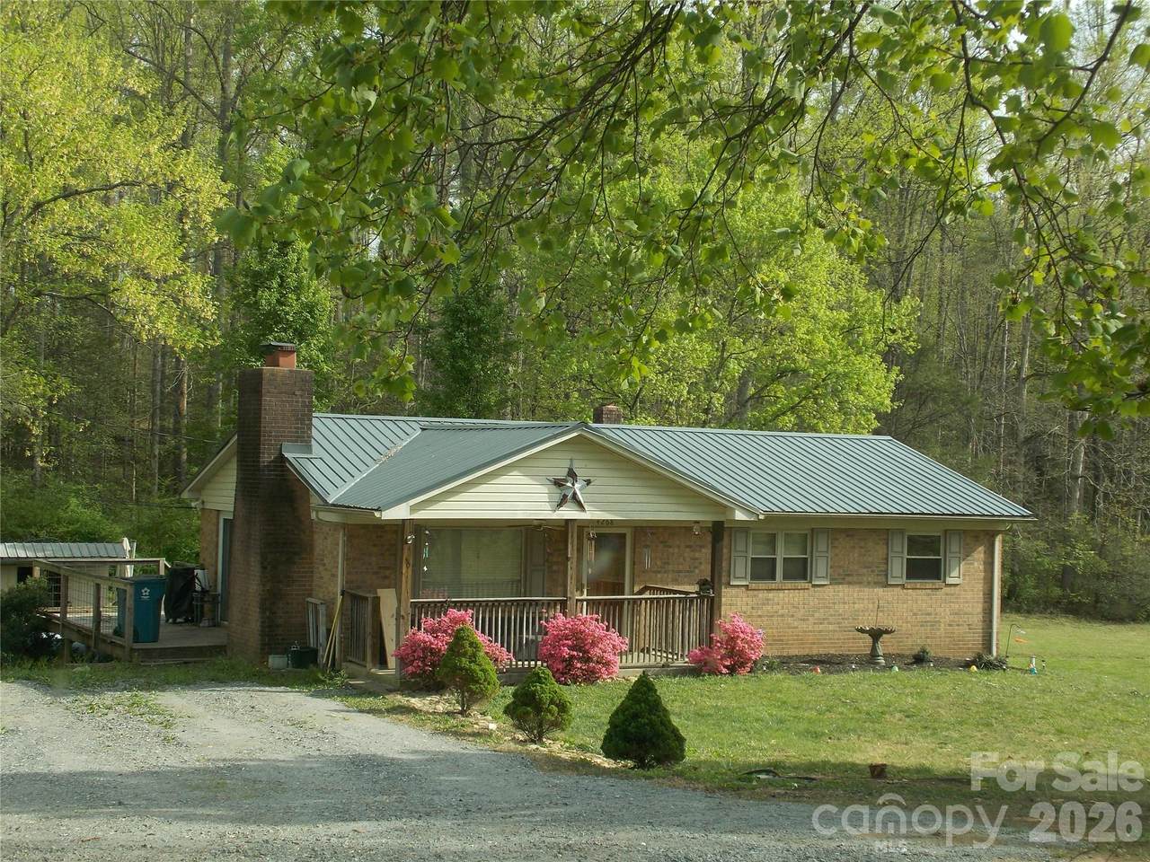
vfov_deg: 28.0
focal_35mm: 52
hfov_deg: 36.8
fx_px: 1728
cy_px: 431
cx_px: 575
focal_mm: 9.3
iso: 80
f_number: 3.9
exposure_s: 1/200
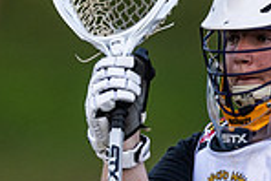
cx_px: 71
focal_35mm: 2301
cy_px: 201
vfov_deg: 0.6
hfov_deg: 0.9
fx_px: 17338
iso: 900
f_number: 2.8
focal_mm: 400
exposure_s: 1/1250
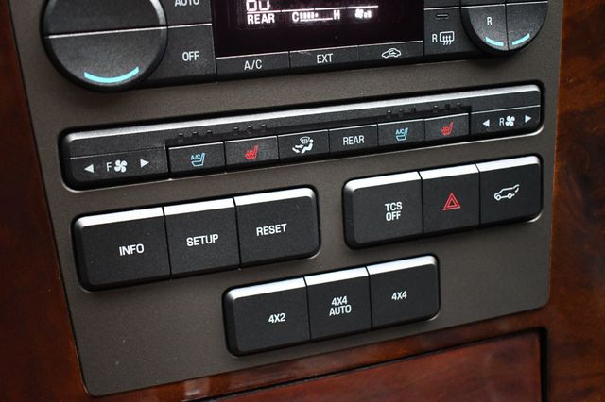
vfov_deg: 31.2
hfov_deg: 45.5
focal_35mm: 43
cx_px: 302
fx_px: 722
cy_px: 201
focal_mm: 29
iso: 5600
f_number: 4.2
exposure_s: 1/60
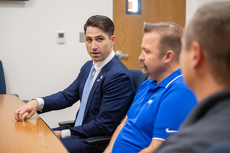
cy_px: 76
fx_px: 447
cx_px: 115
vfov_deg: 19.5
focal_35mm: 70
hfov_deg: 28.8
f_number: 2.8
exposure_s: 1/200
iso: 2000
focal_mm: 70
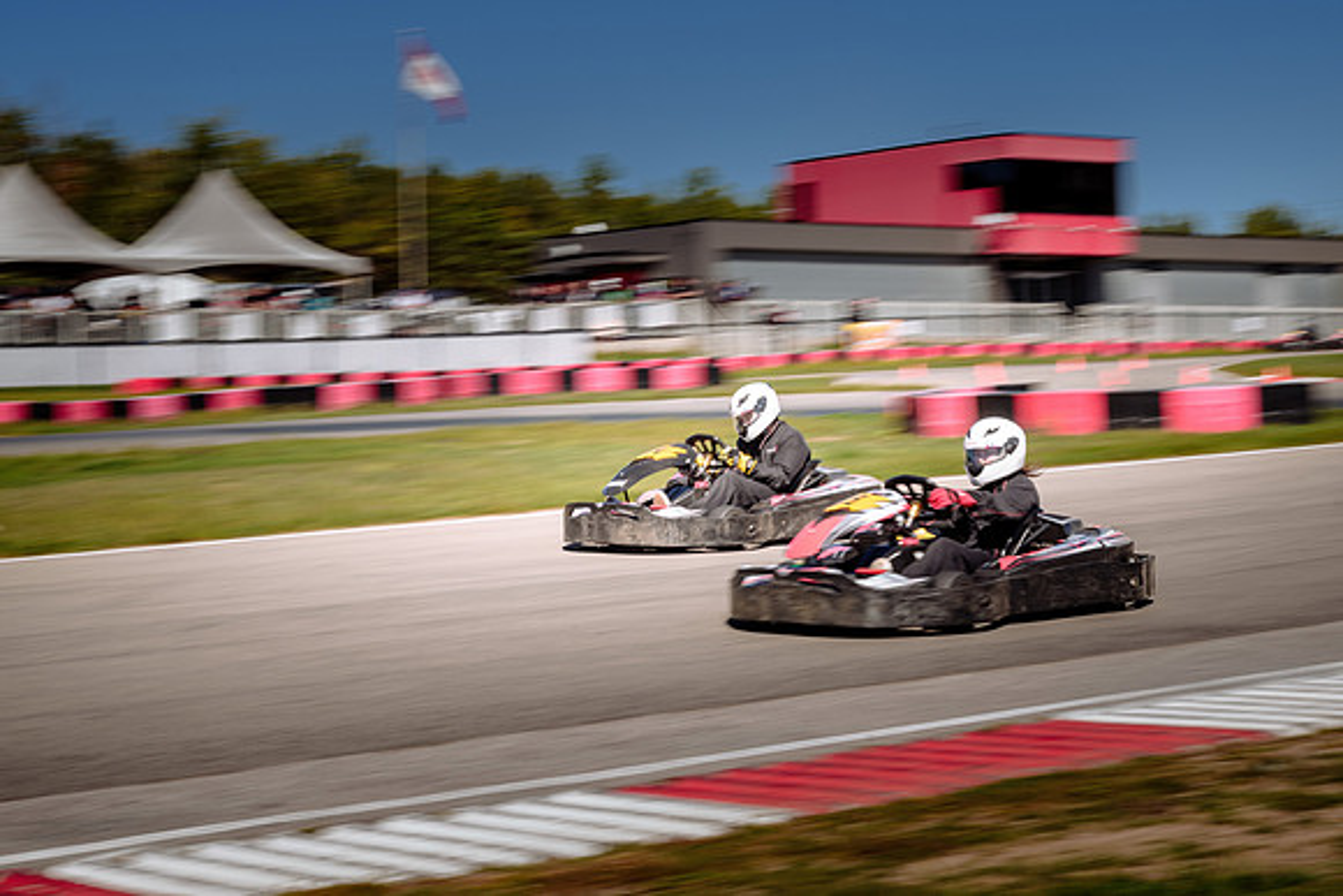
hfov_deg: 24.4
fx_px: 3103
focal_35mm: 83
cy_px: 378
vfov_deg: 16.4
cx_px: 788
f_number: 13
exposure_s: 1/50
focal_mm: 70
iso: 64
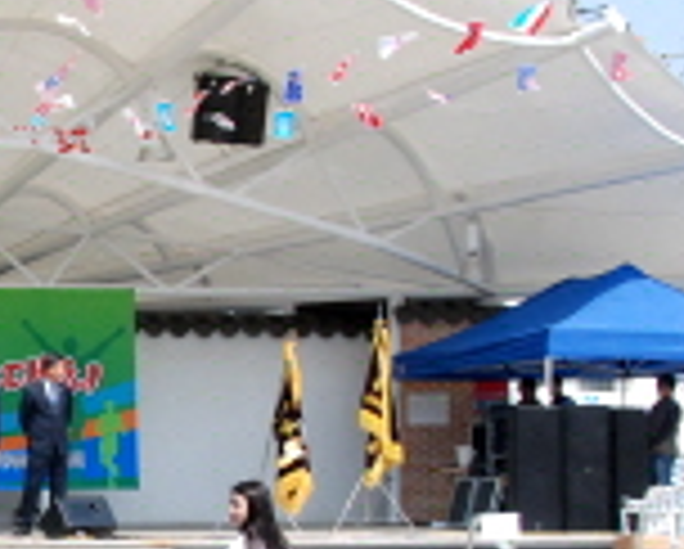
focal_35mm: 102
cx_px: -104
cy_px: 500
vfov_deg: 15.0
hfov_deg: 18.0
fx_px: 2068
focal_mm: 22
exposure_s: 1/640
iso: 1000
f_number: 13
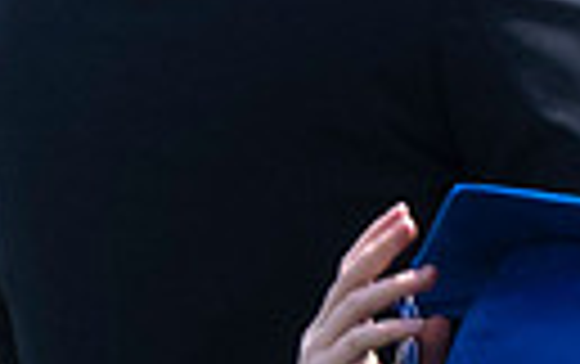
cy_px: 644
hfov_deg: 2.1
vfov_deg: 1.3
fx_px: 15907
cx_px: -502
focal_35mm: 1005
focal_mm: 70
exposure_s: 1/250
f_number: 13
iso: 200
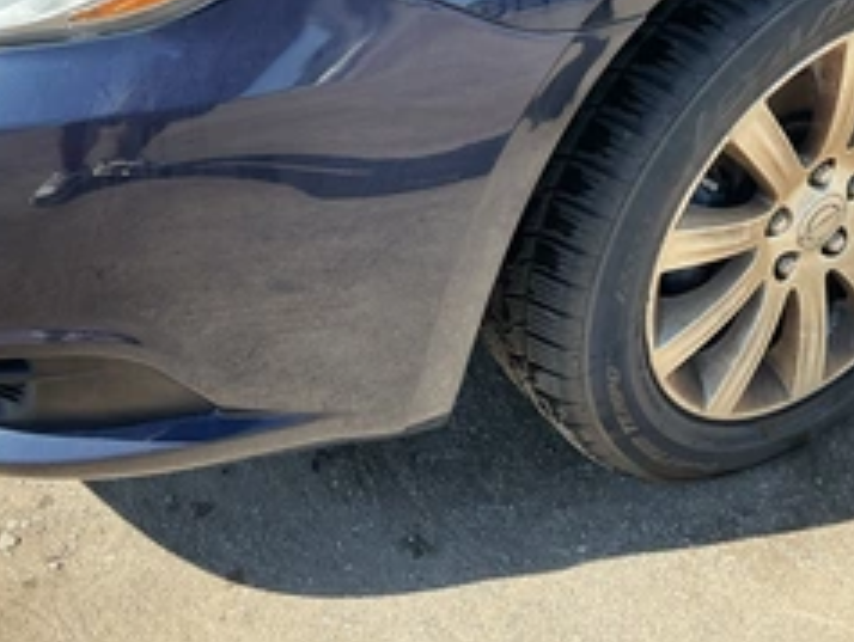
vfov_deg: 30.1
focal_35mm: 47
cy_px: 118
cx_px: 438
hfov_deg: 40.4
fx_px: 1161
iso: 25
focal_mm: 3
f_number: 1.8
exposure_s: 1/442
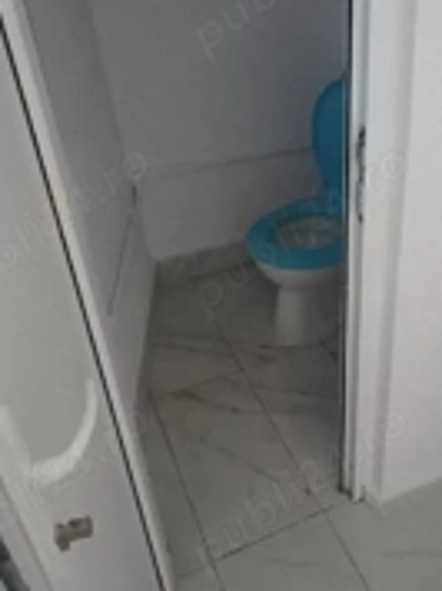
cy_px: 269
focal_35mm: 36
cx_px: 366
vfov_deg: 51.3
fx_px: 614
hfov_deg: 37.8
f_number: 2.2
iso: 640
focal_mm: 1.64
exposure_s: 1/14.3
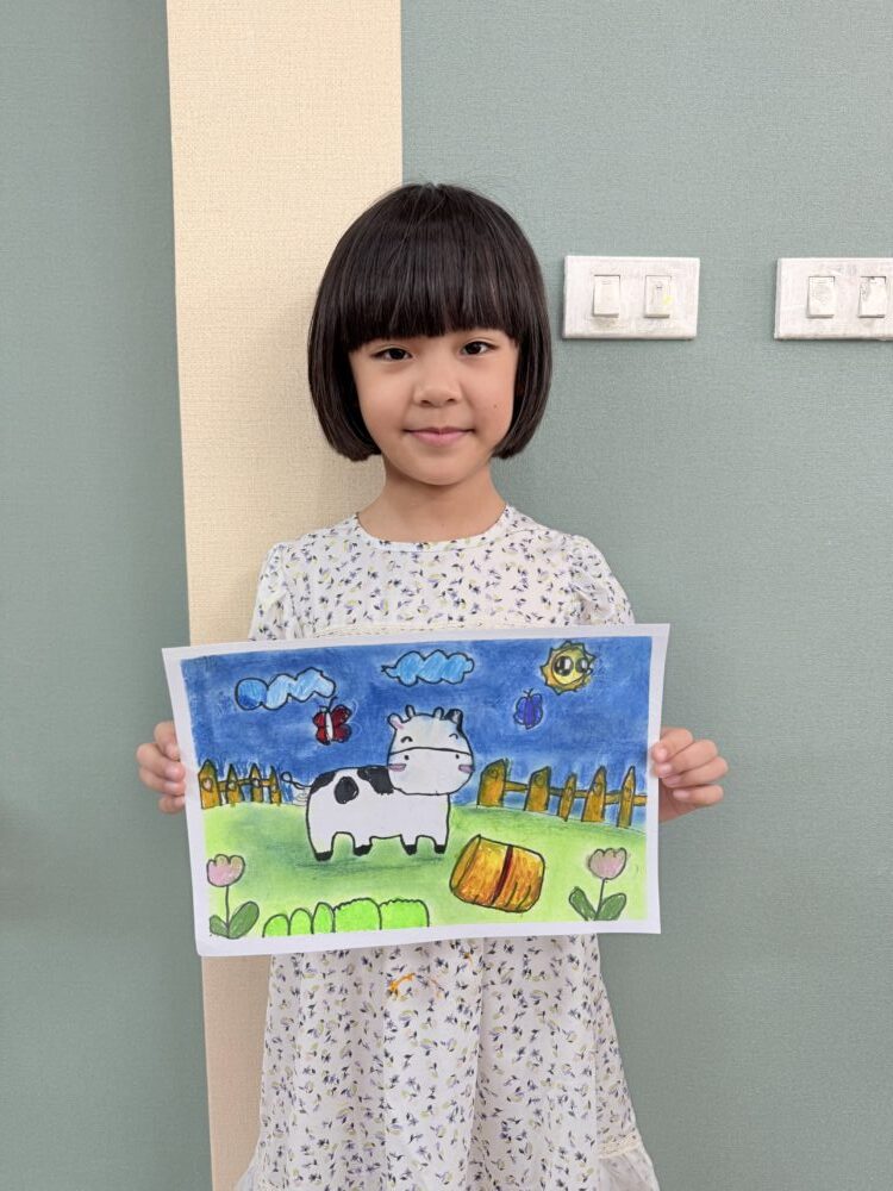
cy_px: 596
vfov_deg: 71.6
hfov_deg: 56.8
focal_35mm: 24
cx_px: 446
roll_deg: +0.0
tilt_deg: -6.4
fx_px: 826
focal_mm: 6.76
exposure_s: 1/100
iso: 125
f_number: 1.78
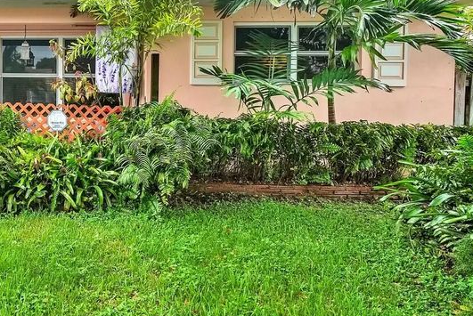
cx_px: 28
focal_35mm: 27
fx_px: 355
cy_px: 101
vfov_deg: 47.1
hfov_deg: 55.9
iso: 800
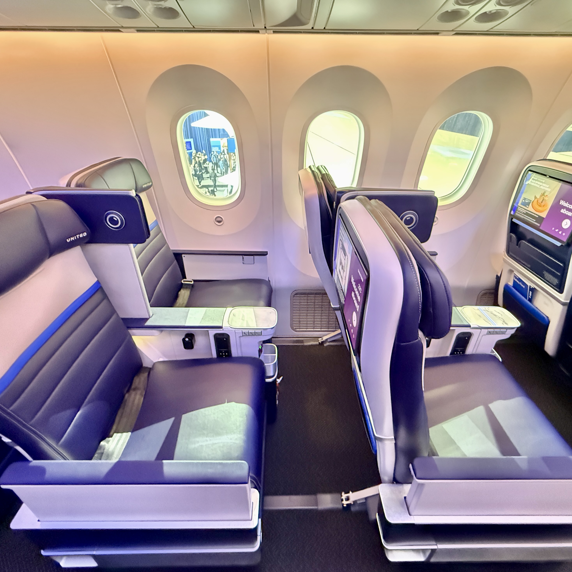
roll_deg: +0.1
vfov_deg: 84.0
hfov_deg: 84.0
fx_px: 318
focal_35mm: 17
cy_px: 282
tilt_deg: -29.9
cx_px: 290
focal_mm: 2.22
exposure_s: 1/28
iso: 2000
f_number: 2.2
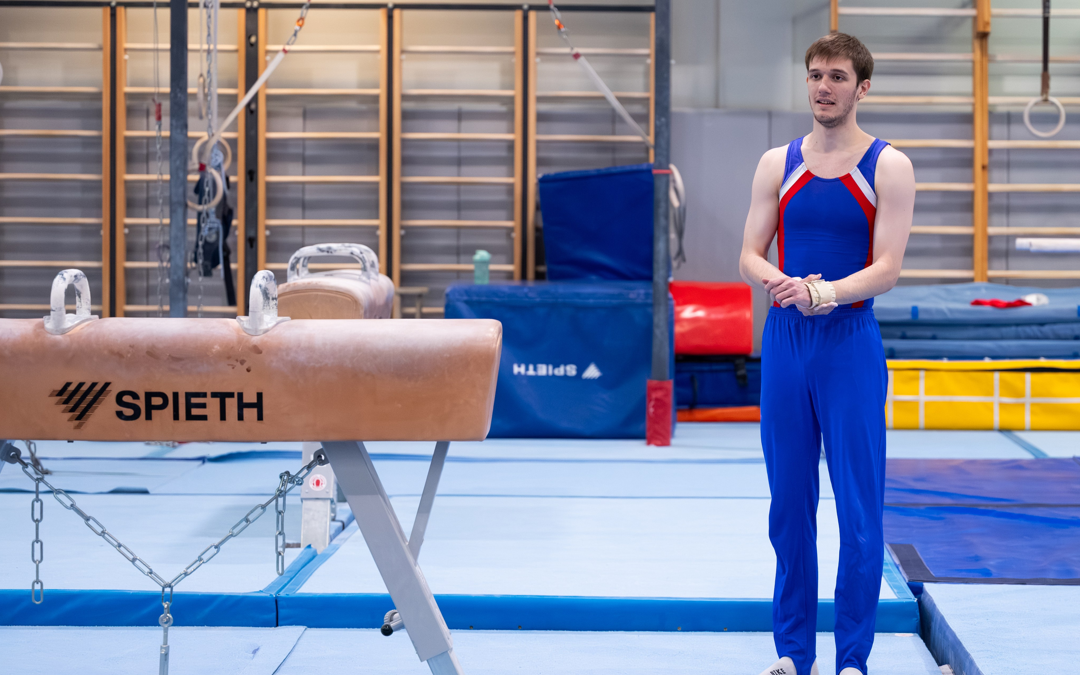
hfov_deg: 22.7
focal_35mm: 91
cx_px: 683
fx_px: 2678
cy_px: 287
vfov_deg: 14.4
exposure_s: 1/640
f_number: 2.8
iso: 5000
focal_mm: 70
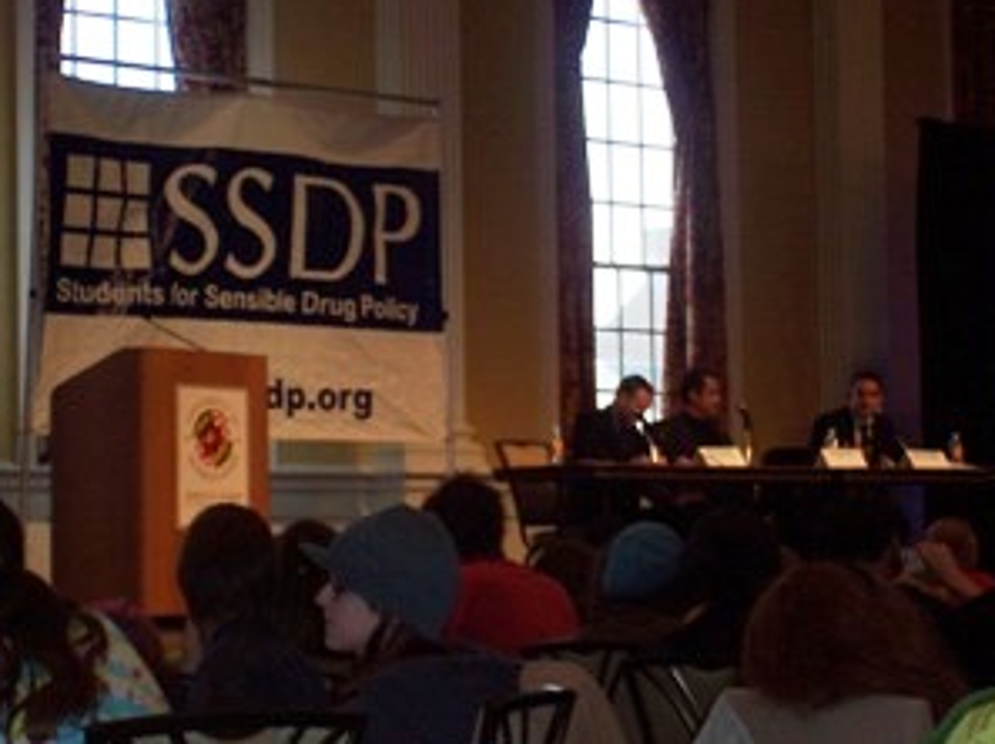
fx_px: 3416
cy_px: 360
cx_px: 529
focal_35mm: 119
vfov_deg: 12.4
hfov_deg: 16.6
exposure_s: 1/90
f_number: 4.6
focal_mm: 16.8
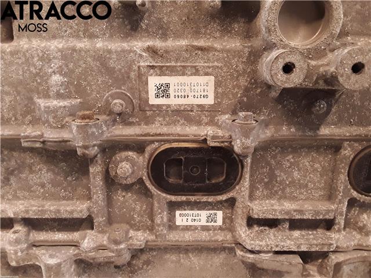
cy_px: 139
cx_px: 186
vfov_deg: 49.7
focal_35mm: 28
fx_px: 300
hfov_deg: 63.4
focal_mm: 2.91
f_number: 1.9
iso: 100
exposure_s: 1/33
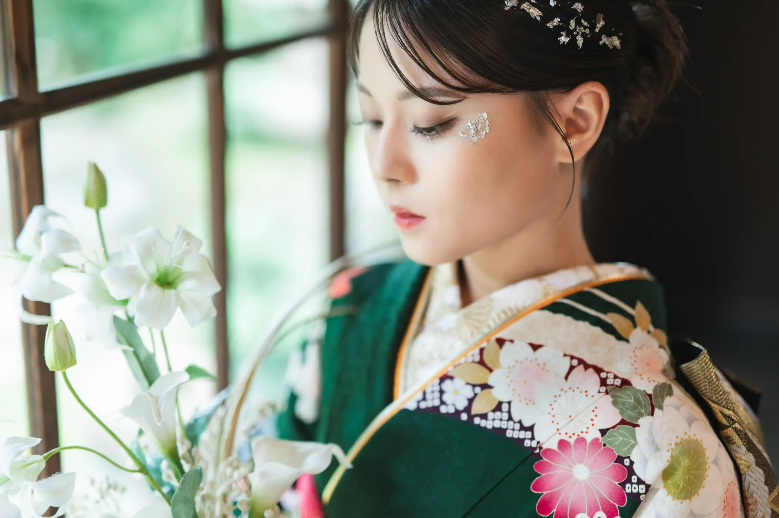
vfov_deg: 25.5
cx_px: 367
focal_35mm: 53
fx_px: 1146
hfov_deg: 37.5
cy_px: 259
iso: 400
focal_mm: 50
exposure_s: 1/125
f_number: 1.8
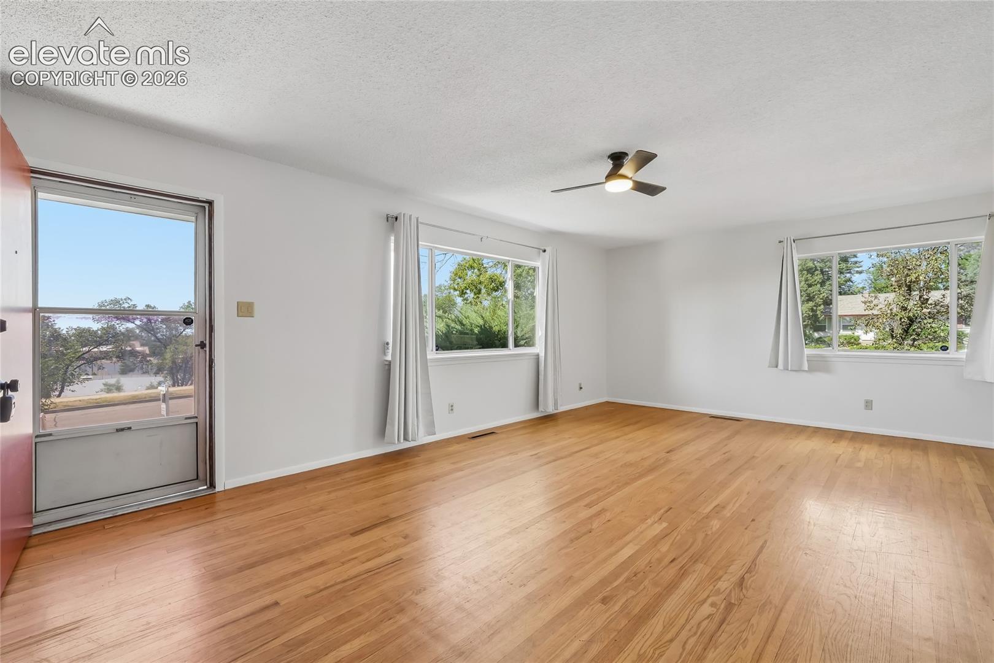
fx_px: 414
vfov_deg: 77.3
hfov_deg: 100.4
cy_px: 332
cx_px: 497
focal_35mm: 15
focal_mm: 10
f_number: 8
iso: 800
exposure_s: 1/40
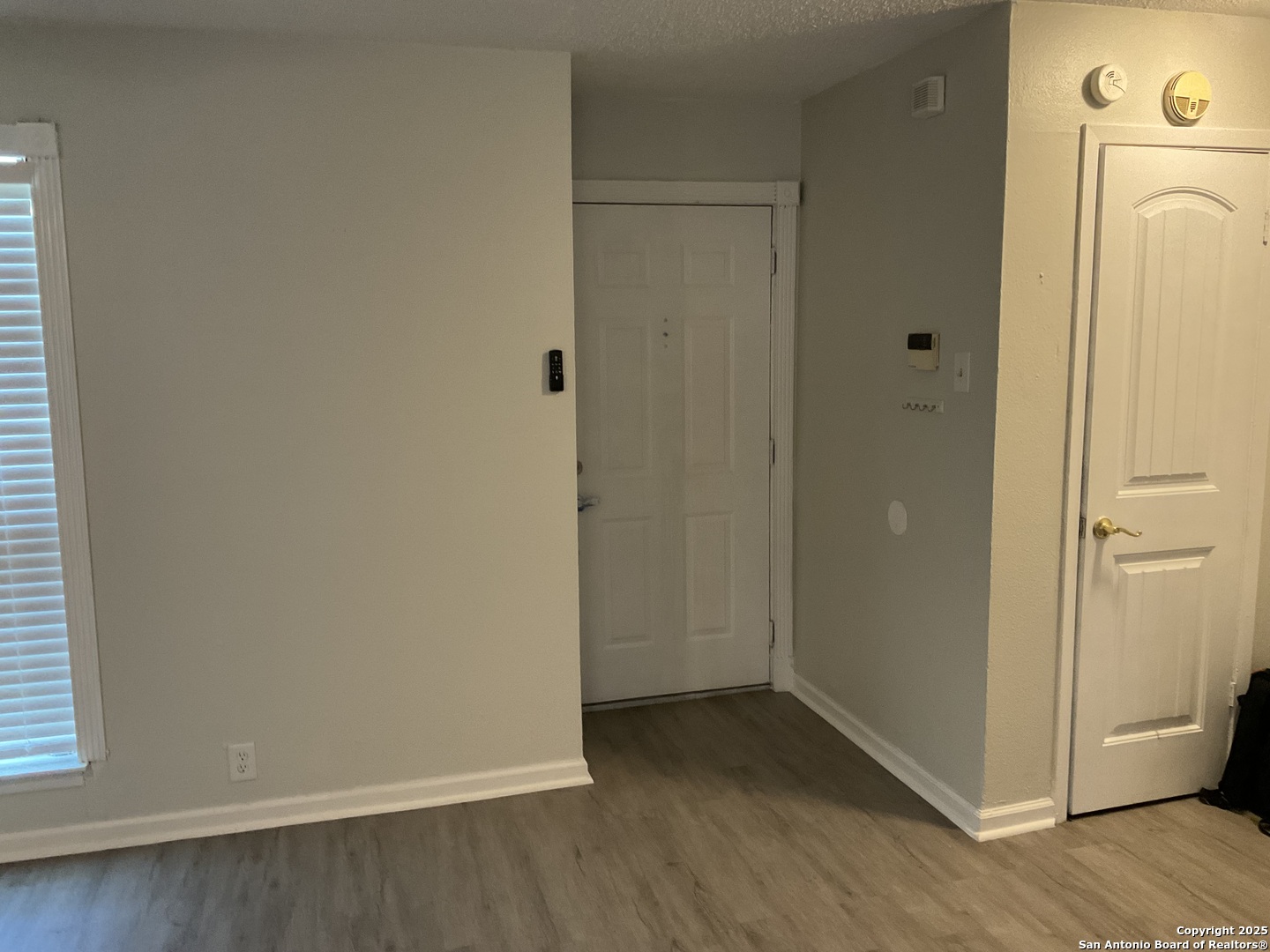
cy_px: 476
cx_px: 635
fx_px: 1064
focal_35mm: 29
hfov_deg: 61.7
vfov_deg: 48.2
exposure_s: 1/60
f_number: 1.8
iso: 200
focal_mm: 3
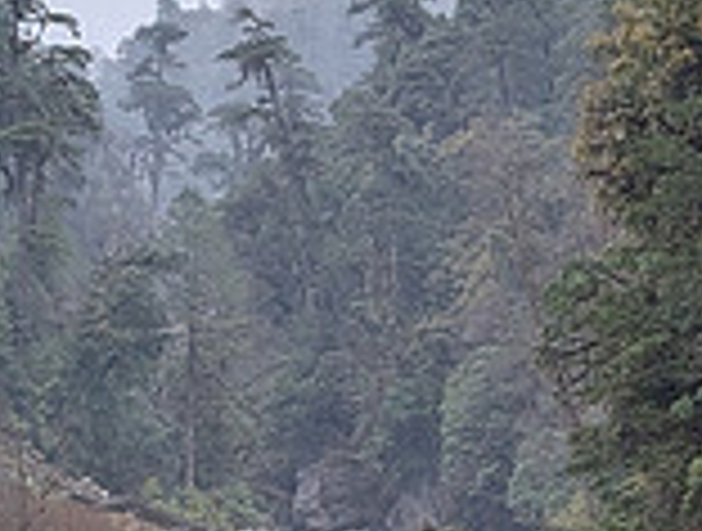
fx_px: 3702
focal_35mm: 182
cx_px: 657
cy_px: 812
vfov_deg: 8.0
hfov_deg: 10.8
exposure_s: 1/131
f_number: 1.68
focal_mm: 6.9
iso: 21
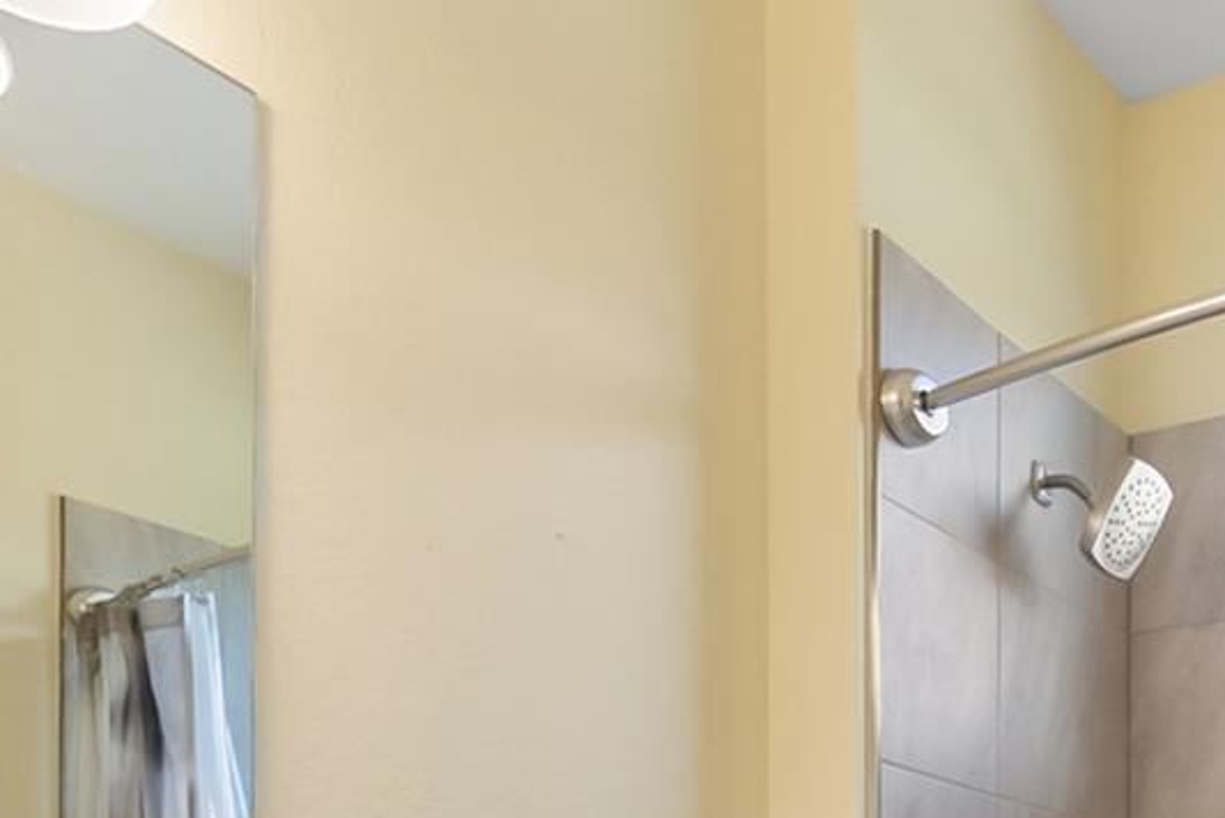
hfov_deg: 42.8
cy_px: 969
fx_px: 1532
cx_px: 846
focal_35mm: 45
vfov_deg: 26.7
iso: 800
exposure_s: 1/90
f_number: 4
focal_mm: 10
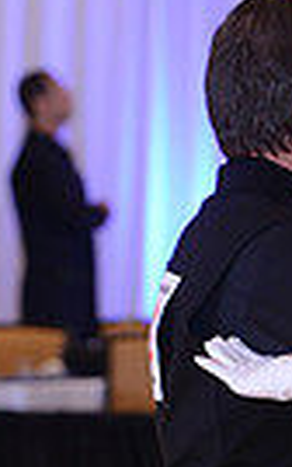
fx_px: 7026
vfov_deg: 3.8
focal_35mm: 553
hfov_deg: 2.4
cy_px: 711
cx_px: 429
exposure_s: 1/250
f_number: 5
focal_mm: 125
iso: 1250
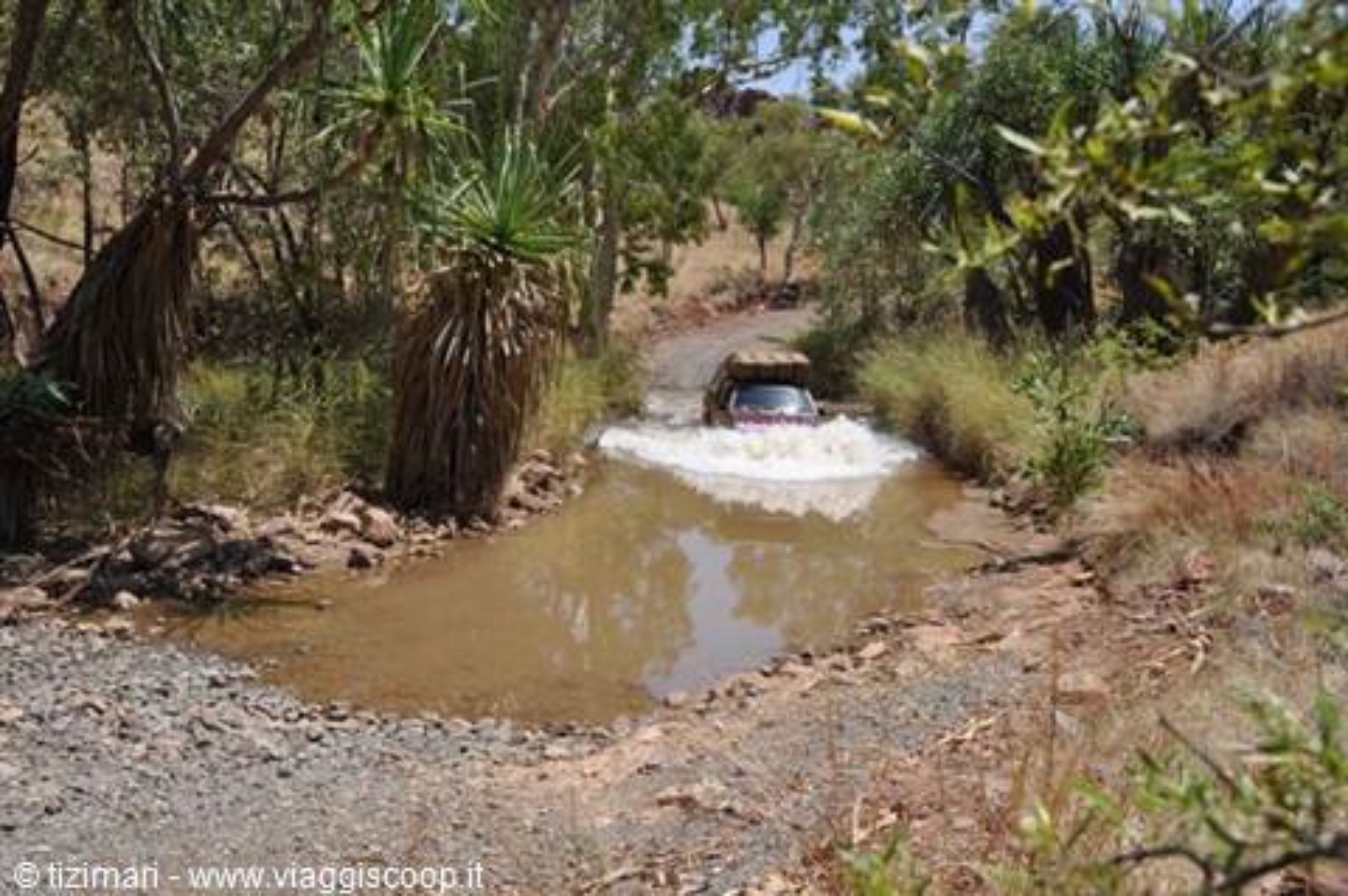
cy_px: 448
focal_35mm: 39
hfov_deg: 49.6
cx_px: 674
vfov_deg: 34.1
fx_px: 1459
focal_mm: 26
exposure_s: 1/400
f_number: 10
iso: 200
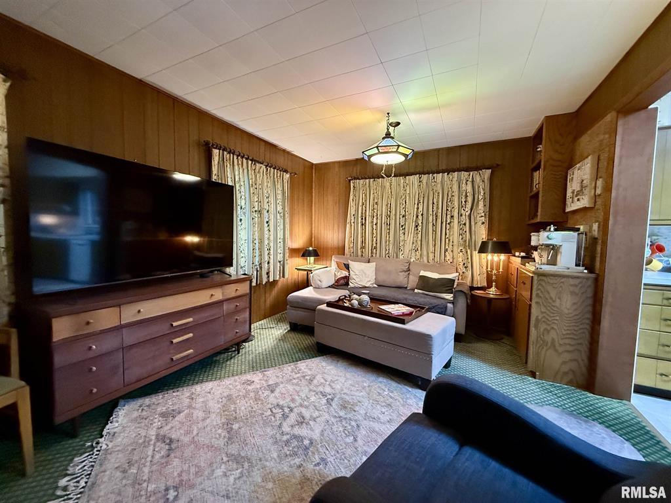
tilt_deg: -3.6
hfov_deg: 102.1
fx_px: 271
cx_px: 336
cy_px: 252
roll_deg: -0.5
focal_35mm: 14
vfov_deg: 85.7
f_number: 2.2
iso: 640
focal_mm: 2.22
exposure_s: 1/60
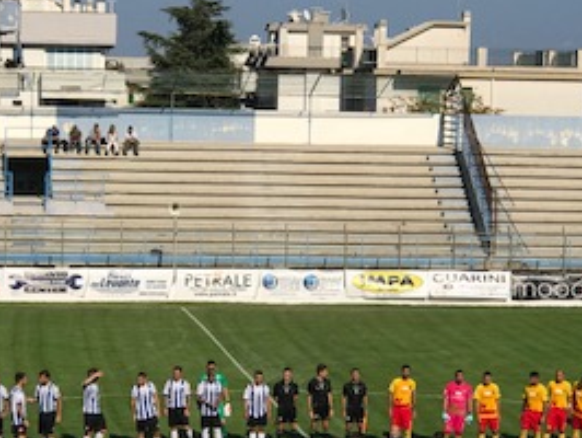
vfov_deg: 10.8
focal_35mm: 137
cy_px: 293
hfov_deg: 14.4
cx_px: 258
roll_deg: -1.7
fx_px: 2305
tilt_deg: -7.9
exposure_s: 1/1709
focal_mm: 6.6
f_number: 2.8
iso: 20
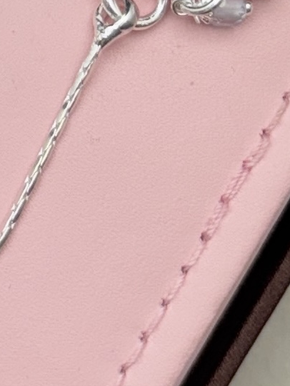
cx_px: -56
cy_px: -232
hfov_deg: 12.7
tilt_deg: -70.7
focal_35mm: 114
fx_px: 1273
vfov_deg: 15.6
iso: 40
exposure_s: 1/100
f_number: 1.6
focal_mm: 5.96
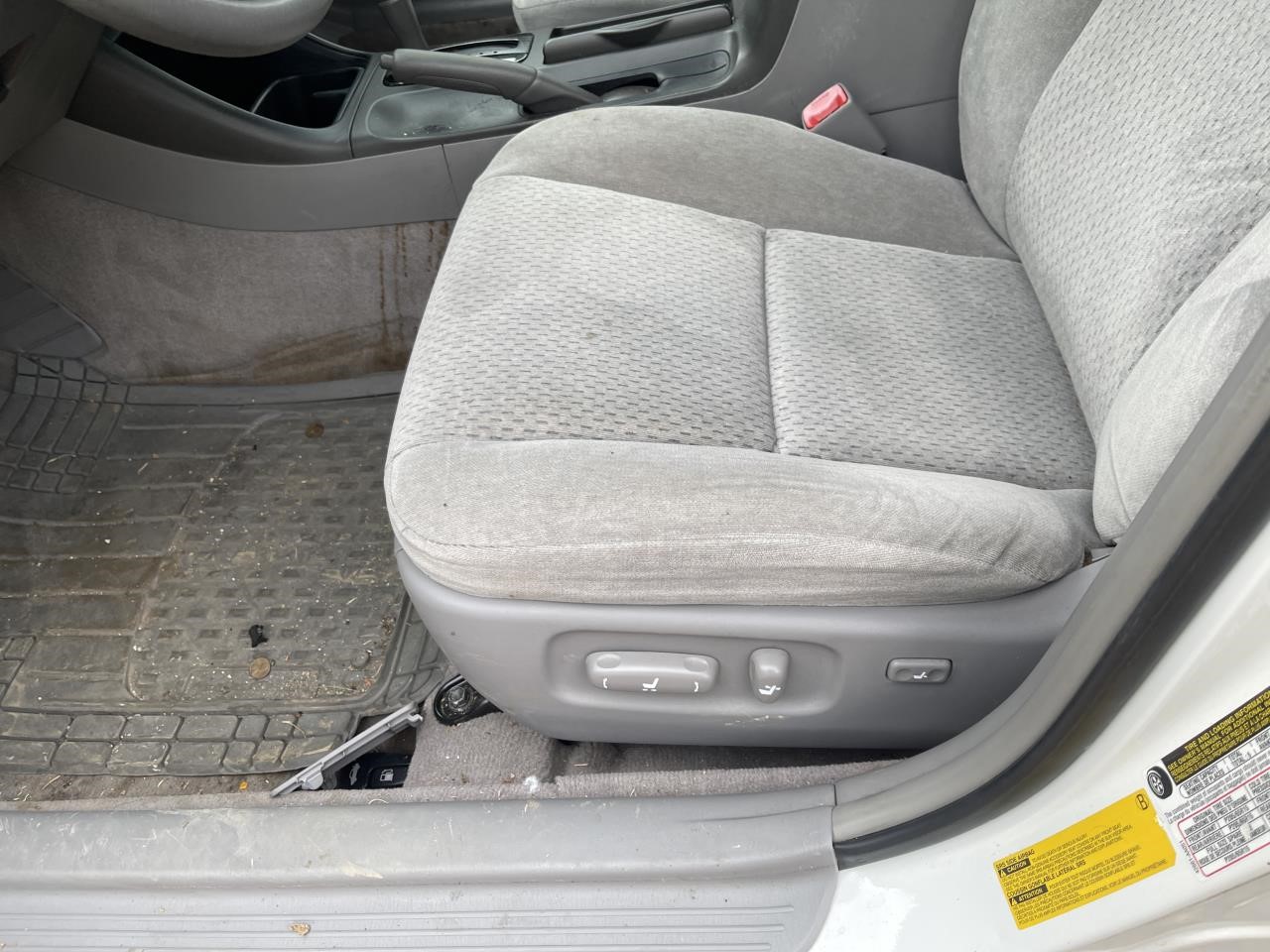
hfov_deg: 69.4
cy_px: 476
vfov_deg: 54.9
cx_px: 635
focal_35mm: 25
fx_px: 917
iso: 32
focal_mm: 5.1
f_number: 1.6
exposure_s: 1/186
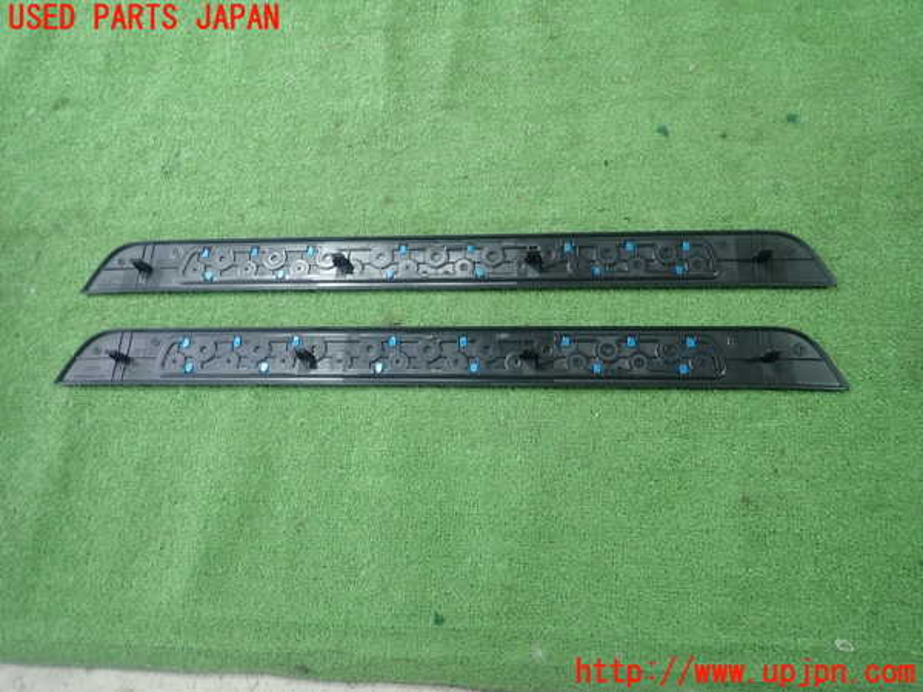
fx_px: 667
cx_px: 462
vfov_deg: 54.9
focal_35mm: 25
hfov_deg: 69.4
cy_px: 346
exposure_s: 1/50
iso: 200
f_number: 2
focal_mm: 4.5
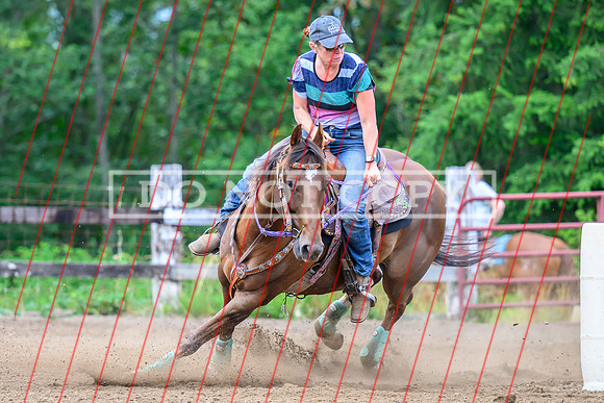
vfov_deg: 5.9
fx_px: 3884
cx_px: 233
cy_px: 246
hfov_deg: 8.9
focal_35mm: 231
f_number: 2.8
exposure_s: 1/1600
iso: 2000
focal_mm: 140
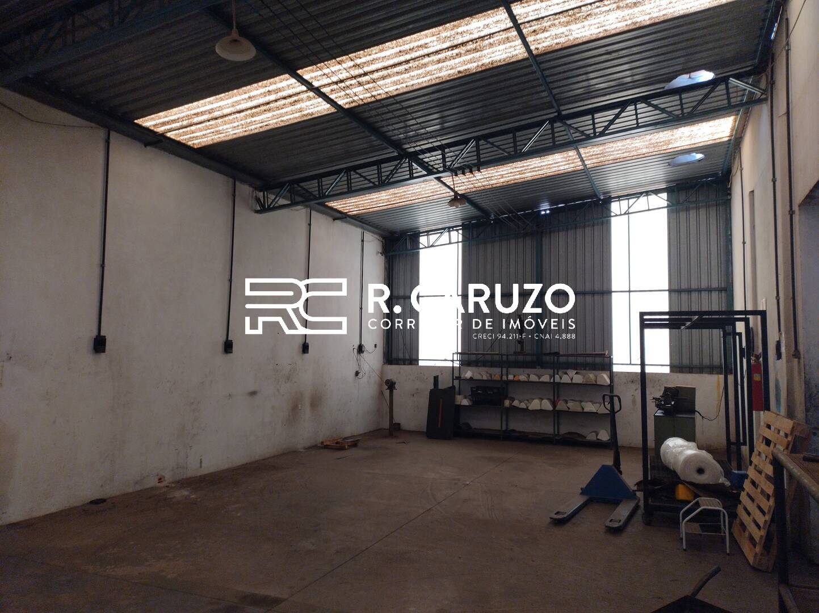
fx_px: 591
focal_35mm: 25
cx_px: 410
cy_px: 306
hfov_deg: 69.4
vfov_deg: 54.8
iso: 278
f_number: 1.7
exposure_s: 1/40
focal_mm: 4.71
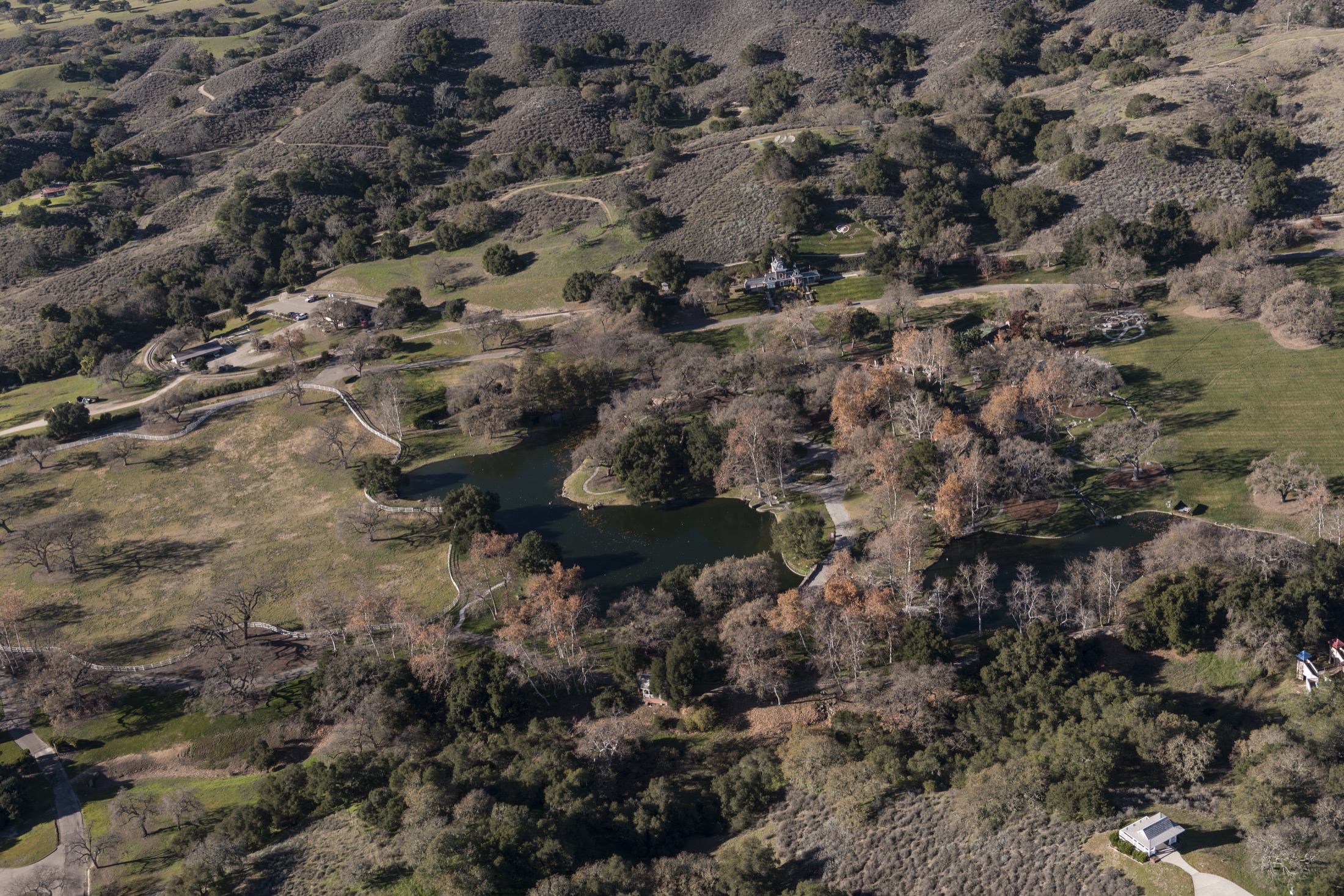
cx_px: 672
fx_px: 1419
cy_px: 448
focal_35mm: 38
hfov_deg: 50.7
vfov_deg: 35.1
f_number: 7.1
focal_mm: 38
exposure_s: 1/320
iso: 100
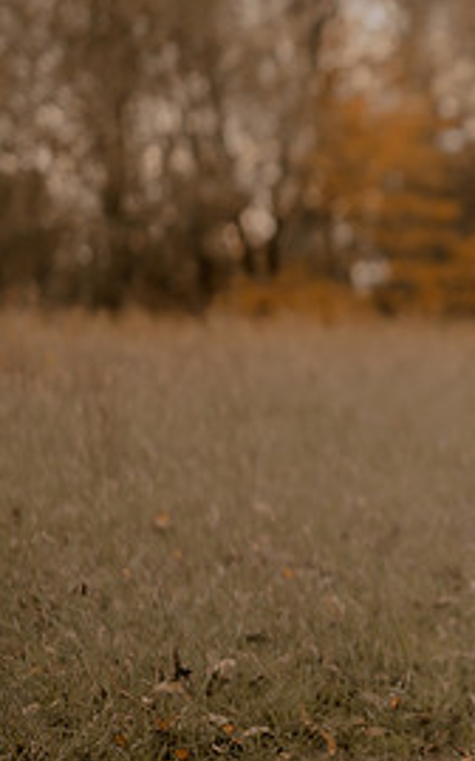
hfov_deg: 6.9
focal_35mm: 187
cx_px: 775
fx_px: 3875
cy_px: 389
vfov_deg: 11.2
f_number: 1.4
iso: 200
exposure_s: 1/2500
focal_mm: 85
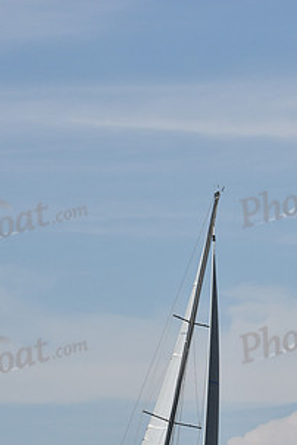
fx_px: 3193
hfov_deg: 5.3
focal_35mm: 258
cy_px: 423
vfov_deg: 8.0
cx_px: 164
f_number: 9
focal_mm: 135
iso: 320
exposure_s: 1/1600
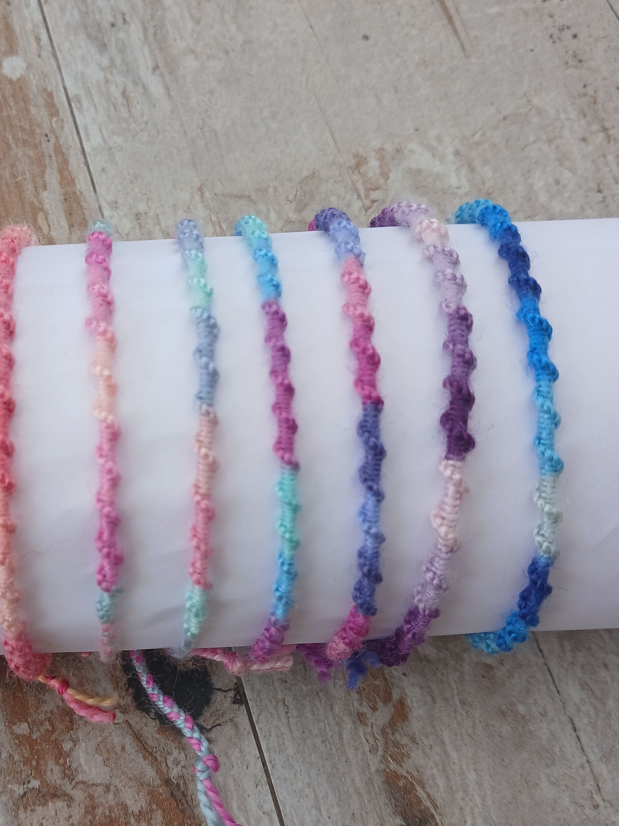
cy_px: 470
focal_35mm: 44
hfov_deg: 32.0
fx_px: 1049
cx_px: 120
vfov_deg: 42.8
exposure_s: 1/121
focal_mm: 3.98
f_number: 1.8
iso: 20
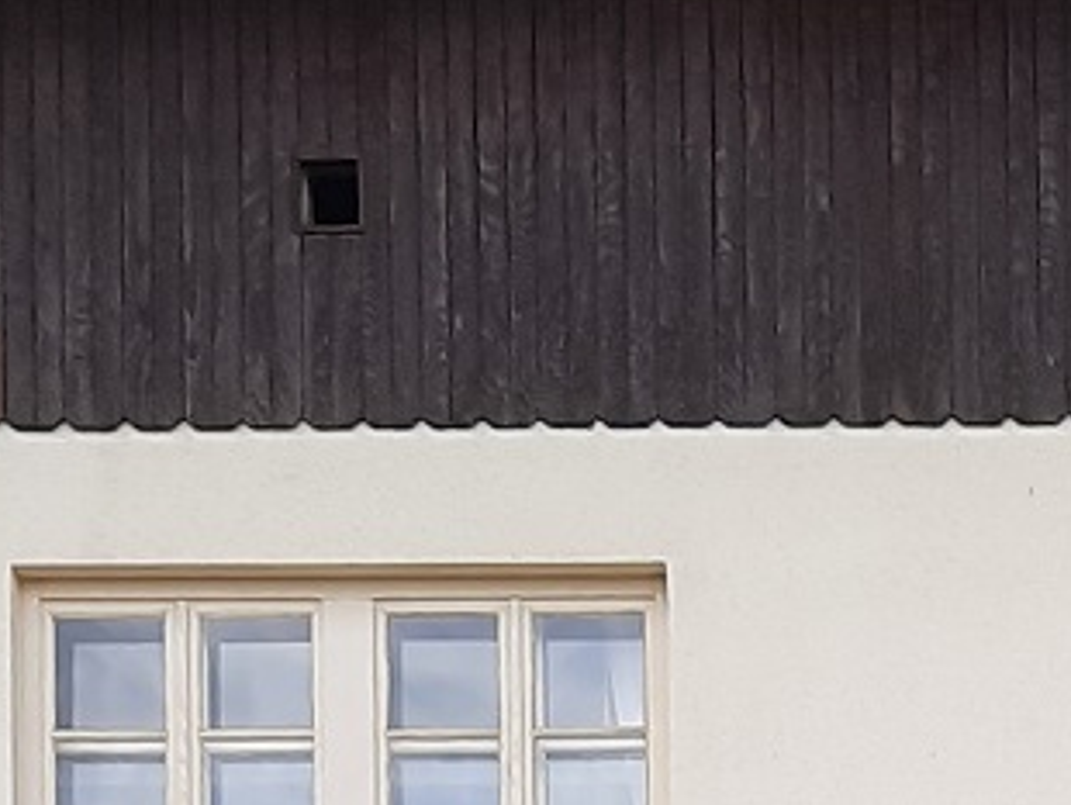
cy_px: 1871
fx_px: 4737
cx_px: 1299
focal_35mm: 153
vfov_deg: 8.9
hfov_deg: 12.6
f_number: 2
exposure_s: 1/459
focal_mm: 4.6
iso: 32
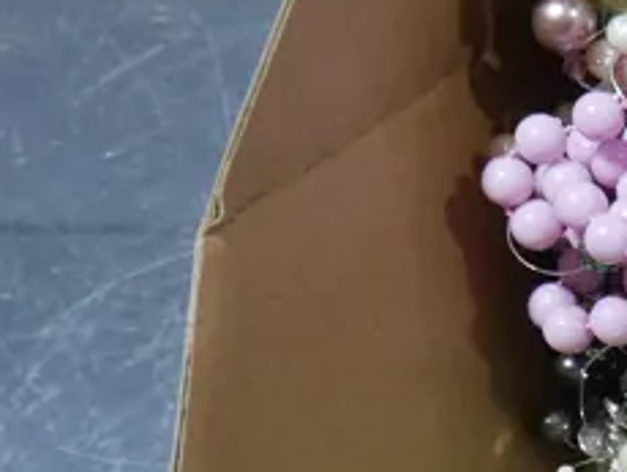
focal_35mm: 160
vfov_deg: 9.2
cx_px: 1349
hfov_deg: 11.0
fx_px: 2901
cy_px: 576
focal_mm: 18
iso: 400
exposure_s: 1/60
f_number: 4.5
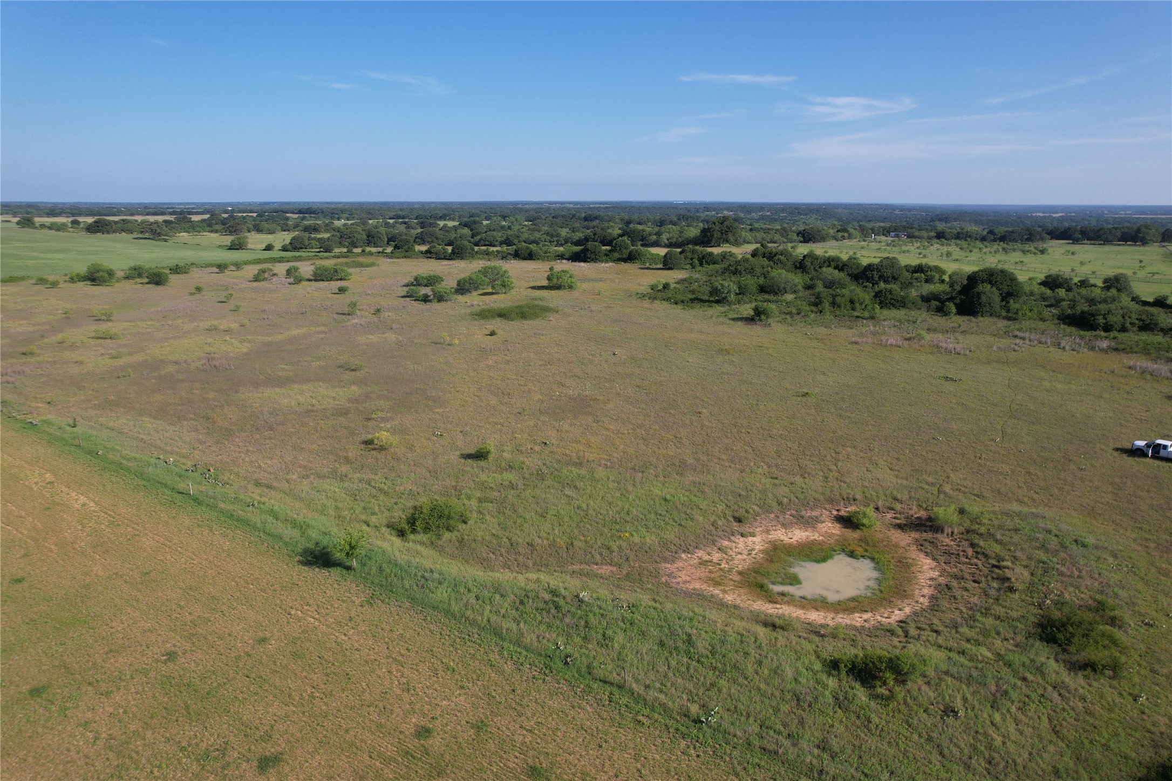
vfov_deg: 57.2
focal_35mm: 22
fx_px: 716
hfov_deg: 78.6
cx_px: 586
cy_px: 390
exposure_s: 1/1600
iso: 100
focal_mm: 8.38
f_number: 2.8
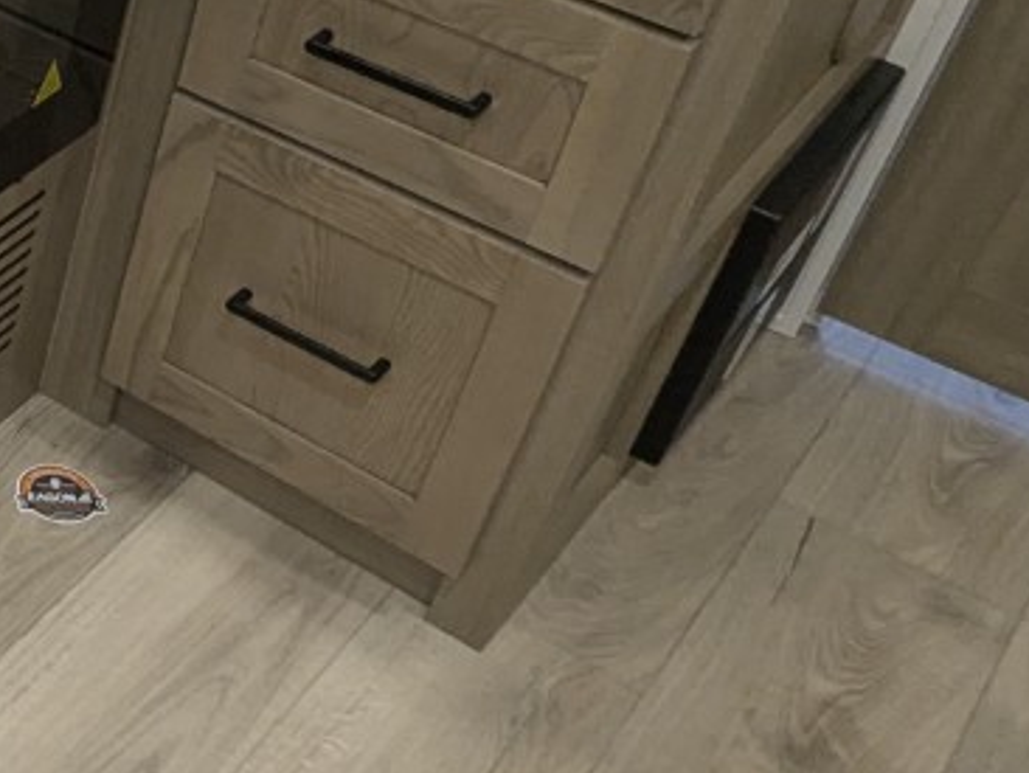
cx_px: -482
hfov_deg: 24.9
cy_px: 141
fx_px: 1814
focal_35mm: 61
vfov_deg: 23.7
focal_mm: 2.35
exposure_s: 1/79.3
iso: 271
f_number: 2.2
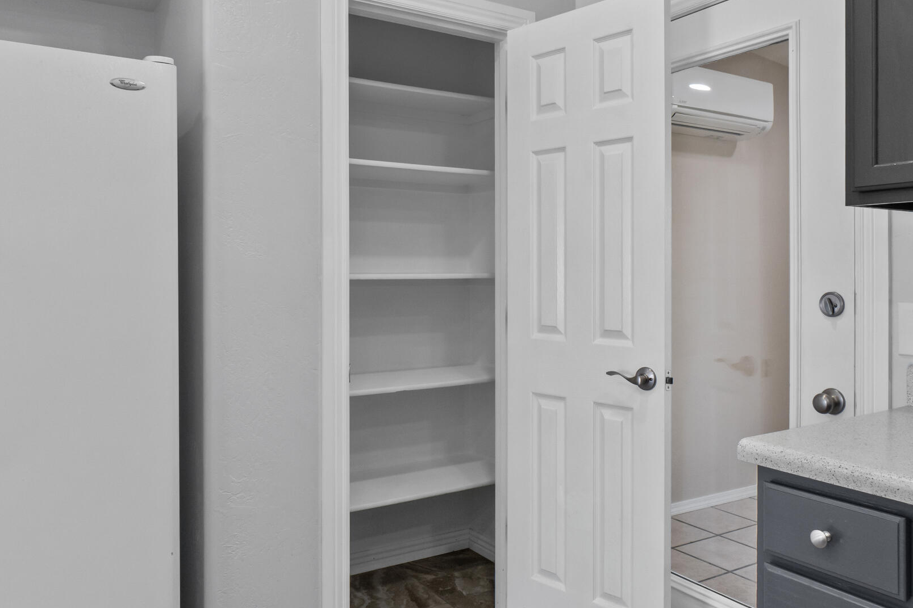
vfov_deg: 46.3
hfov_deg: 65.4
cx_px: 483
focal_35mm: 28
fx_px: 710
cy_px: 259
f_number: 8
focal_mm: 10
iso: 400
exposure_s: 1/6
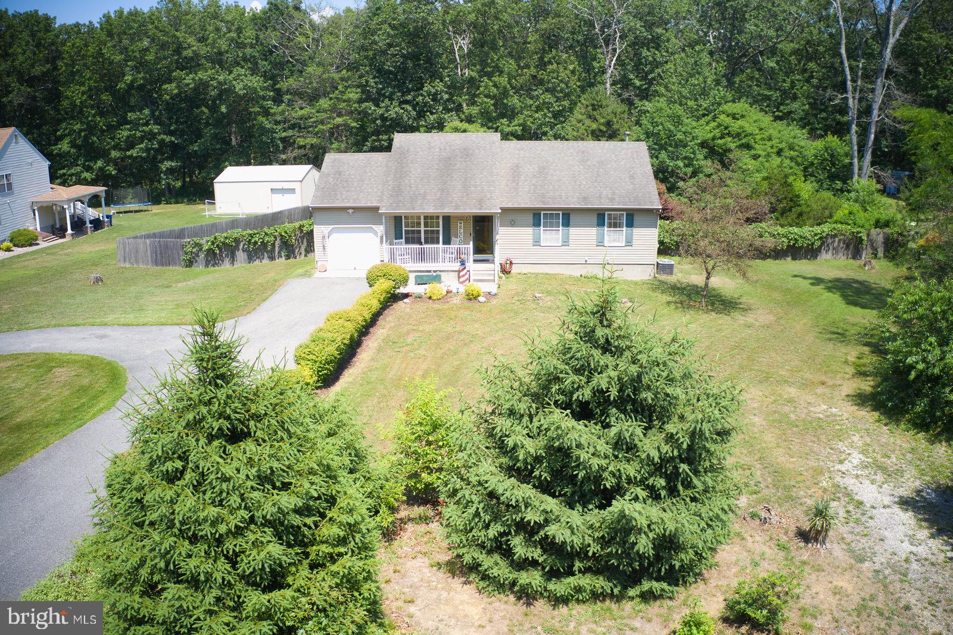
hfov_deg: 65.5
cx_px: 476
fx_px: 741
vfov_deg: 46.4
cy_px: 318
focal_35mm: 28
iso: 100
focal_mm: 10.26
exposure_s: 1/30
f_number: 3.2
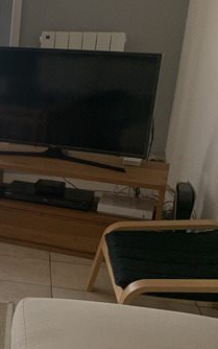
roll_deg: +0.8
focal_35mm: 66
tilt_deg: -17.1
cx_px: -186
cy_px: 164
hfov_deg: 16.3
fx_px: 627
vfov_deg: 31.1
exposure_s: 1/303
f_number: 1.8
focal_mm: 4.25
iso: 25
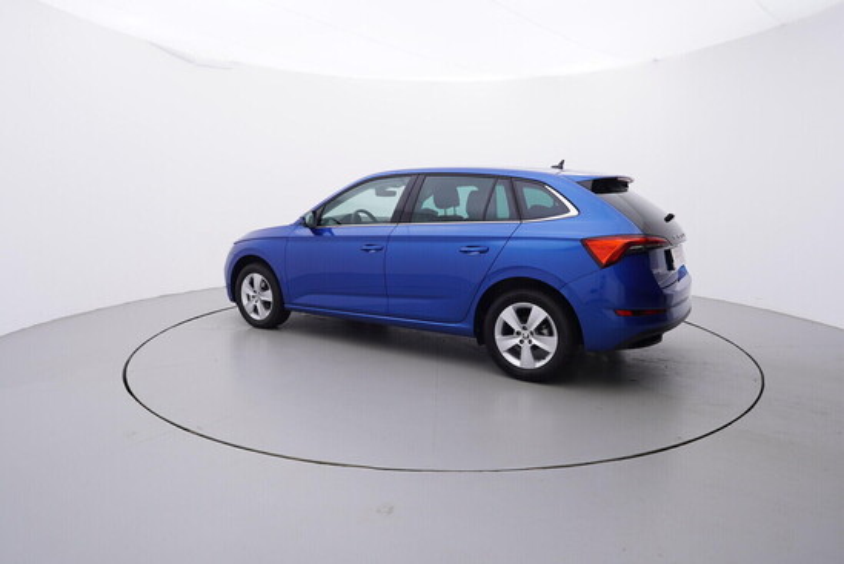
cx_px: 422
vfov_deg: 56.2
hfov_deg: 77.3
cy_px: 282
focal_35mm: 22
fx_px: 528
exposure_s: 1/80
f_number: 5
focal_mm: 15
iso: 200
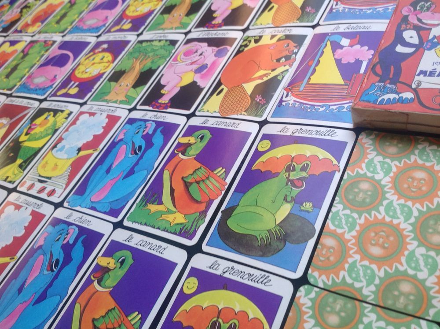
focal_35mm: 35
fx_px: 444
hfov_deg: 52.7
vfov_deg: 40.6
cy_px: 164
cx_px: 220
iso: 50
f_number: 2.4
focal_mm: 4.28
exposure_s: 1/17
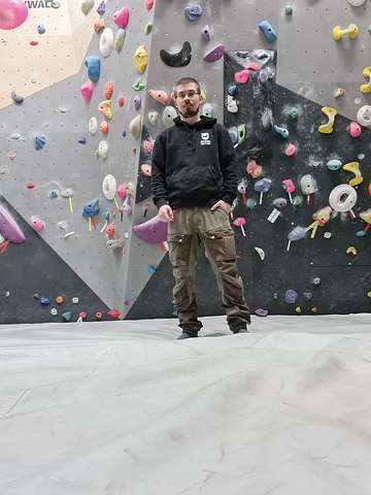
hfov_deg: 54.9
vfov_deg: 69.4
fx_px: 357
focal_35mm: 25
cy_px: 248
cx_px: 186
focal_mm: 3.3
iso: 500
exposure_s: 1/33
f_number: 2.2
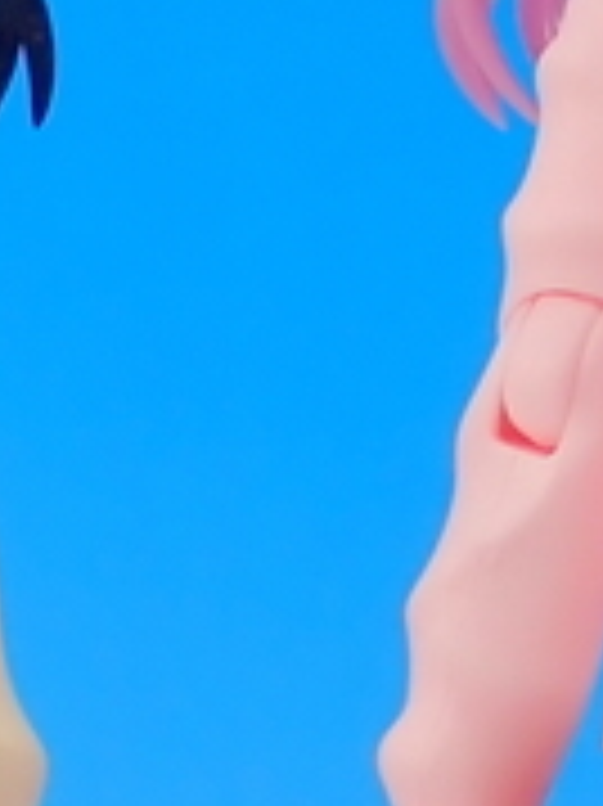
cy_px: 959
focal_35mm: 407
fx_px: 9464
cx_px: 140
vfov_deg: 4.9
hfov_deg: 3.6
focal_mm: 12.73
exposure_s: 1/1.3
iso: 100
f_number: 16
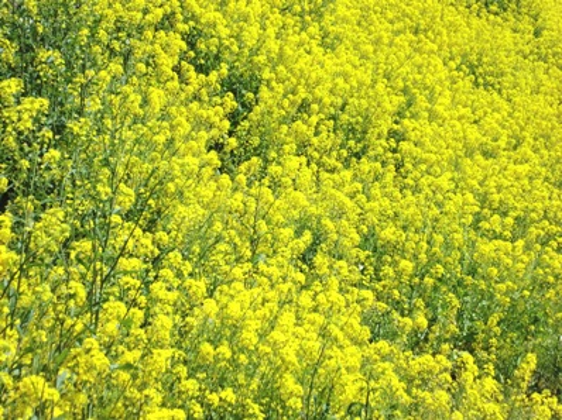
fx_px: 1395
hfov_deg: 22.8
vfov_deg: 17.1
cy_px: 210
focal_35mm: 86
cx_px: 281
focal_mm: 15.51
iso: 50
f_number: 4.8
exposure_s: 1/640
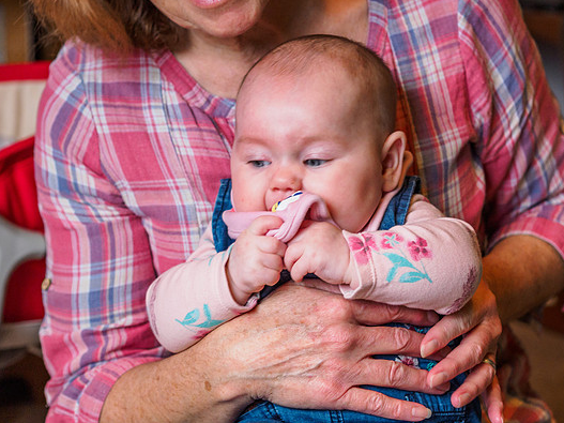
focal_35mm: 99
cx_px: 291
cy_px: 197
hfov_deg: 19.8
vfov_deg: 14.9
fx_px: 1613
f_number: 2.8
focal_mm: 45
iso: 800
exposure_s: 1/80
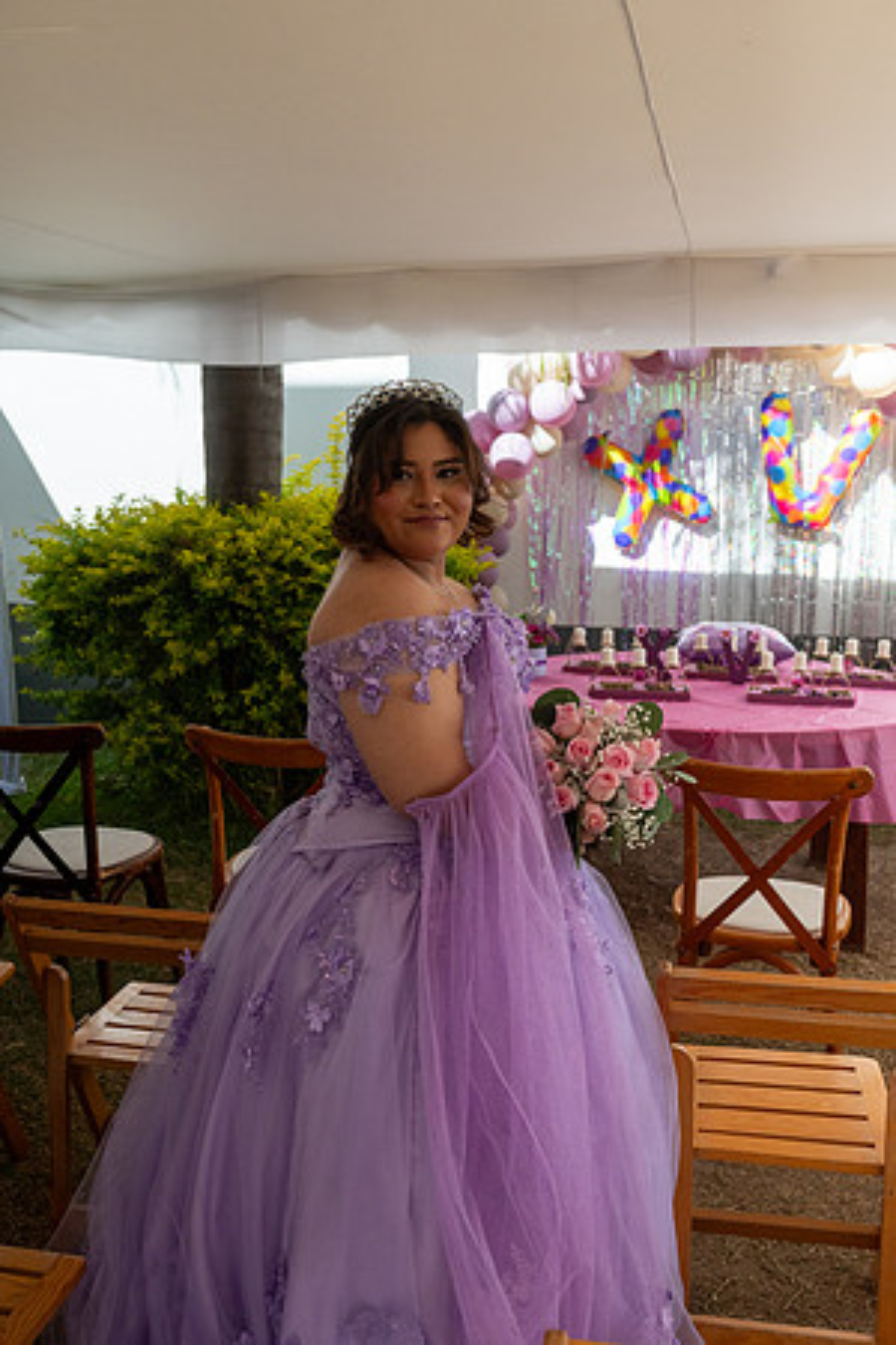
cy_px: 672
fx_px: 1307
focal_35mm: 35
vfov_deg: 54.4
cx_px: 448
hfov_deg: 37.9
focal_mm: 35
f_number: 4
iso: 1250
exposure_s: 1/8000
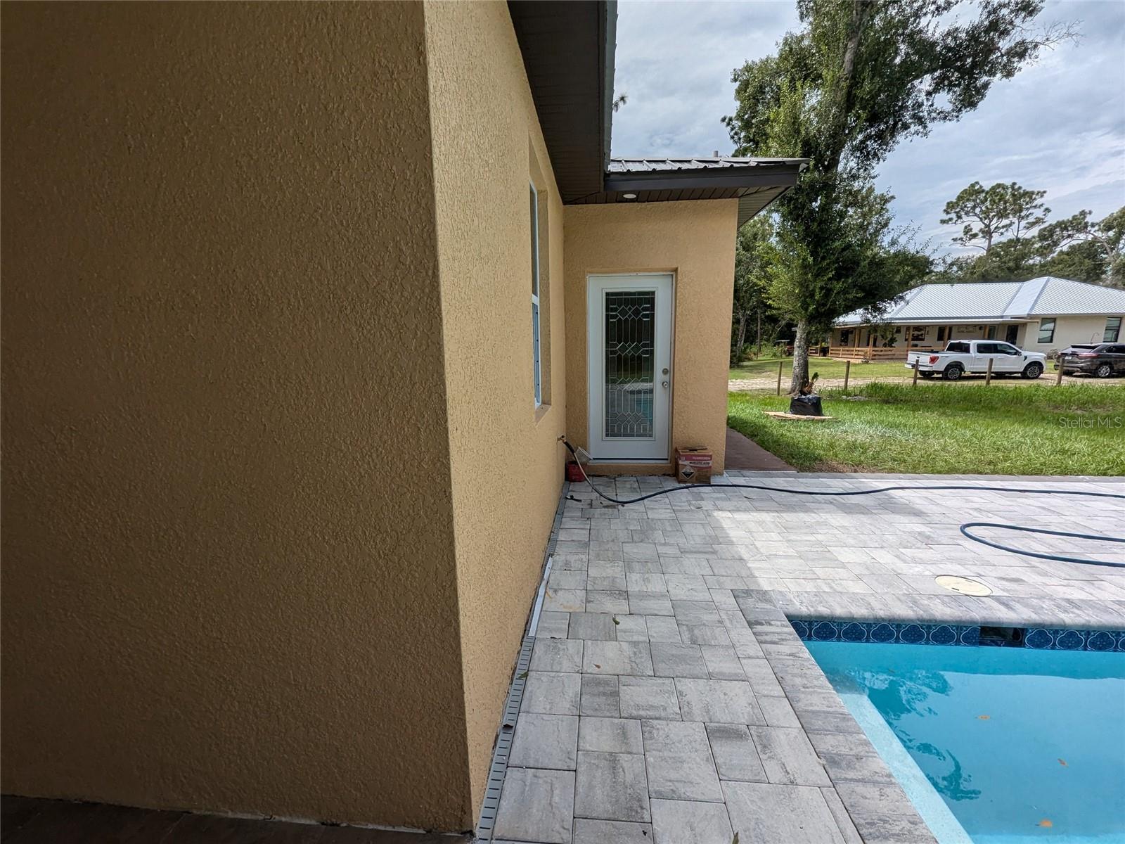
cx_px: 562
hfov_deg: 106.2
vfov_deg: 89.9
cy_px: 422
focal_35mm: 13
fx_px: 422
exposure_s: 1/1996
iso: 46
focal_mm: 1.95
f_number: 2.2
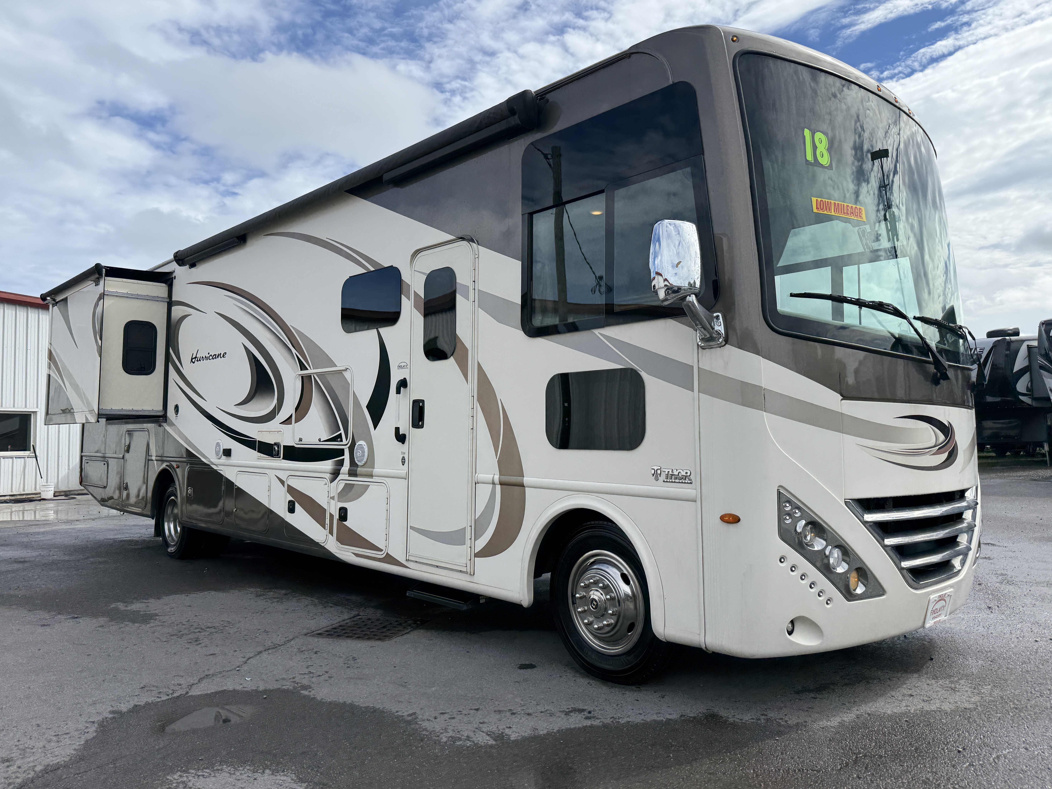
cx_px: 536
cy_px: 386
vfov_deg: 54.9
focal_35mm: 25
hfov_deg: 69.4
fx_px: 760
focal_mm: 6.76
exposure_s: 1/6711
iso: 100
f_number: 1.78
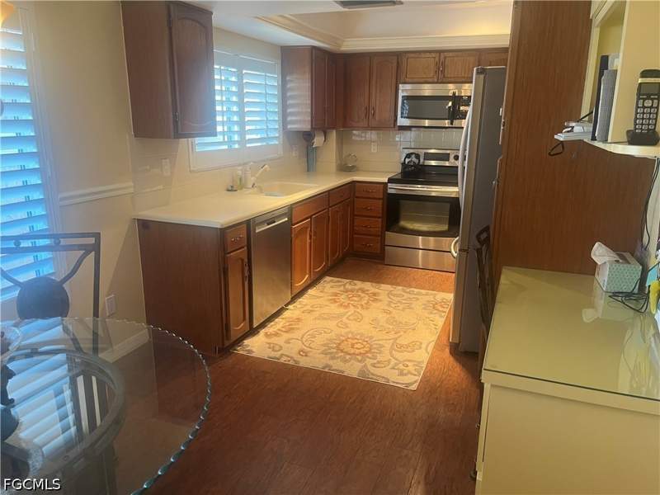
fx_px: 496
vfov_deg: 53.1
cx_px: 330
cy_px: 248
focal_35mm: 26
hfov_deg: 67.3
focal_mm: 5.1
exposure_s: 1/60
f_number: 1.6
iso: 160
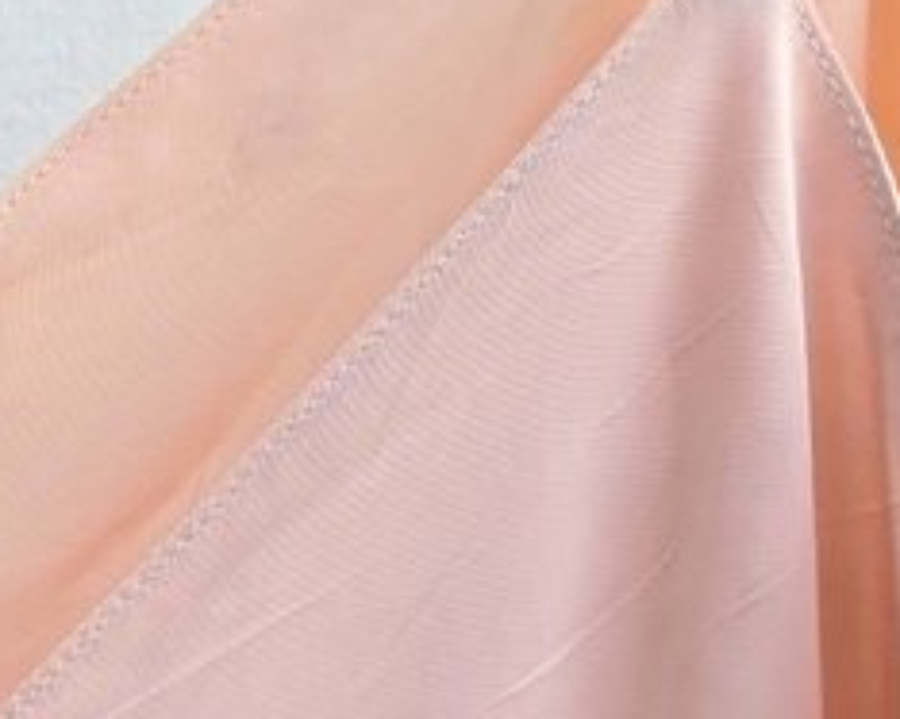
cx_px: -446
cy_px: 723
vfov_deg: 8.4
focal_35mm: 184
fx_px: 4899
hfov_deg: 10.2
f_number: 1.7
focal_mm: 6.3
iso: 20
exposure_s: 1/120
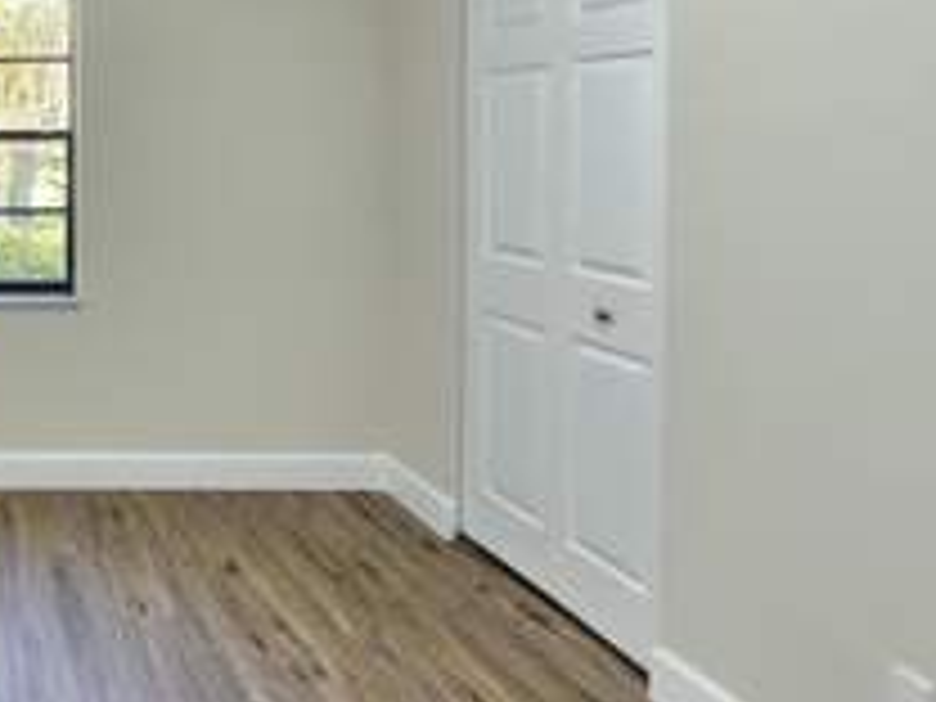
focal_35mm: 30
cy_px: 151
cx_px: -68
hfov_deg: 46.3
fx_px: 811
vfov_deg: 44.7
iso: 250
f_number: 2.2
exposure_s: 1/60
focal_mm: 2.2
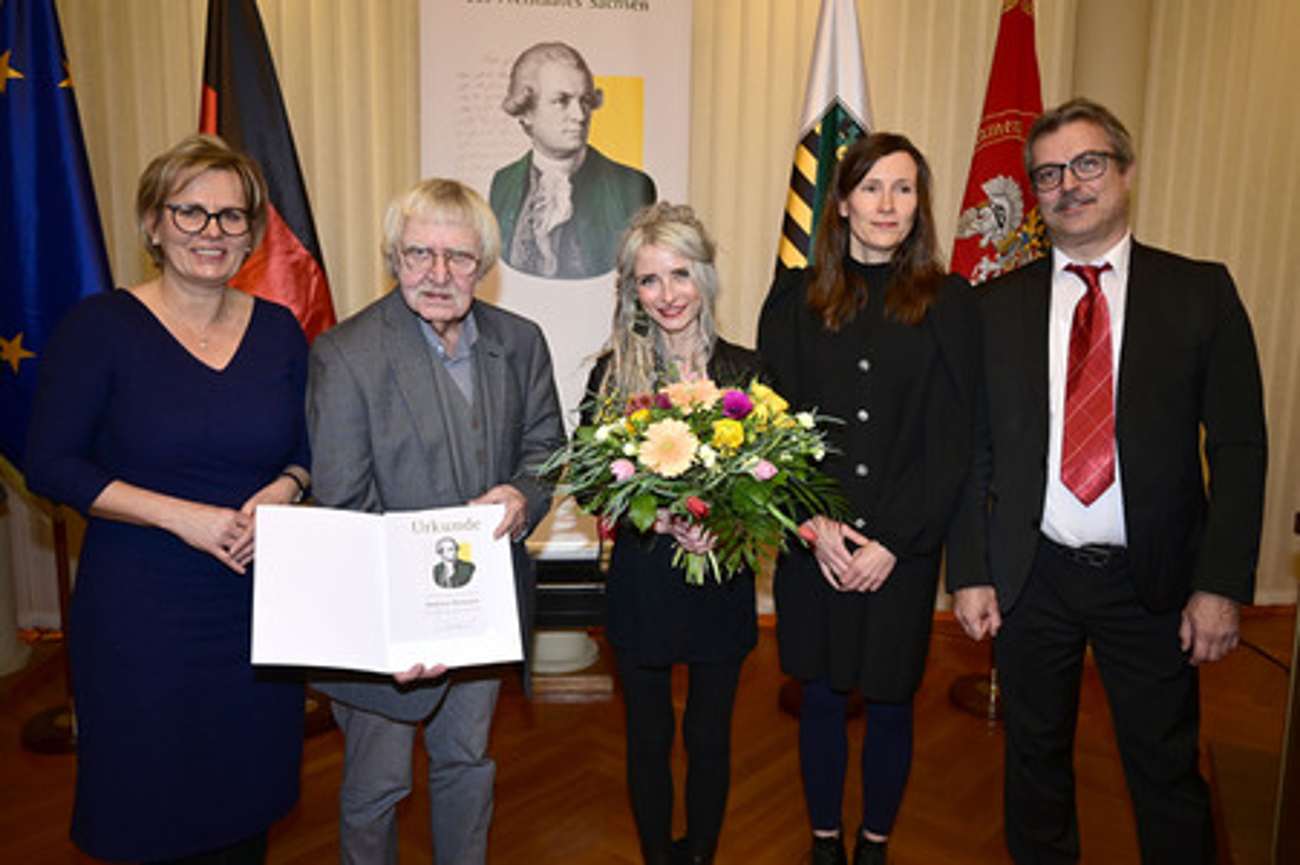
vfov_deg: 53.1
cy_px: 432
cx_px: 650
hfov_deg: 73.8
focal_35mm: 24
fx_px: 866
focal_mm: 24
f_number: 2.8
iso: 800
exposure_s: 1/200
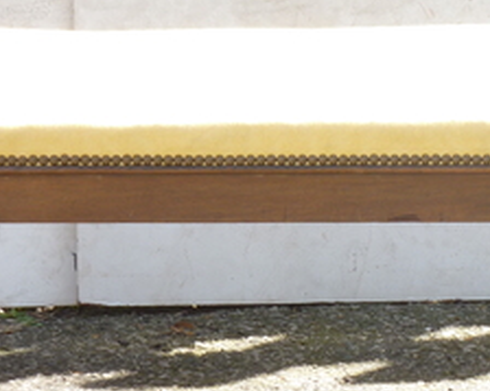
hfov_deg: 6.2
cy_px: 186
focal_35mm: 311
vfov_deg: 5.0
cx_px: 459
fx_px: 4508
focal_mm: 19.5
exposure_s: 1/100
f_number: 4.4
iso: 80
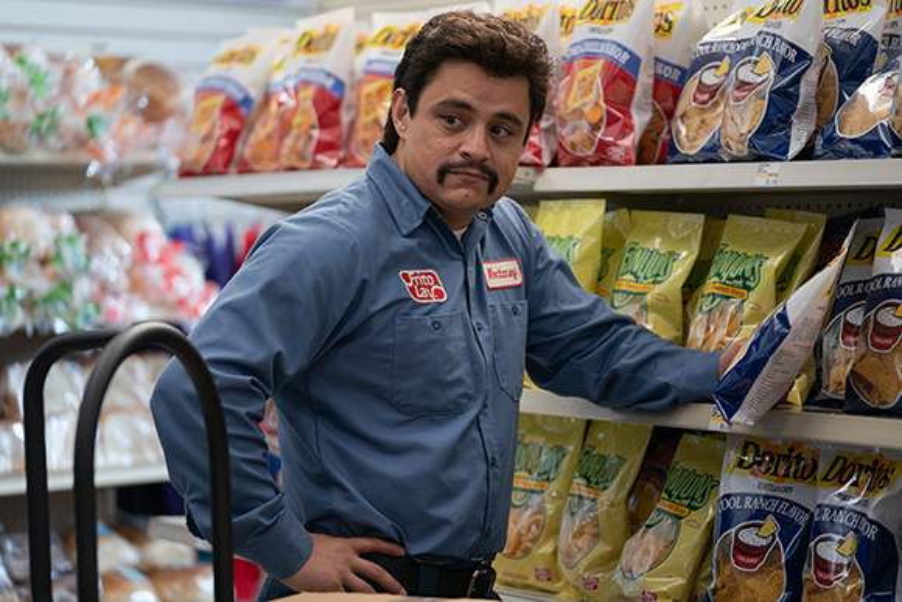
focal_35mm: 128
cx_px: 451
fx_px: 3208
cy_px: 301
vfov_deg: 10.7
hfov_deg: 16.0
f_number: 2.8
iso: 1000
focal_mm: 128
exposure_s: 1/160
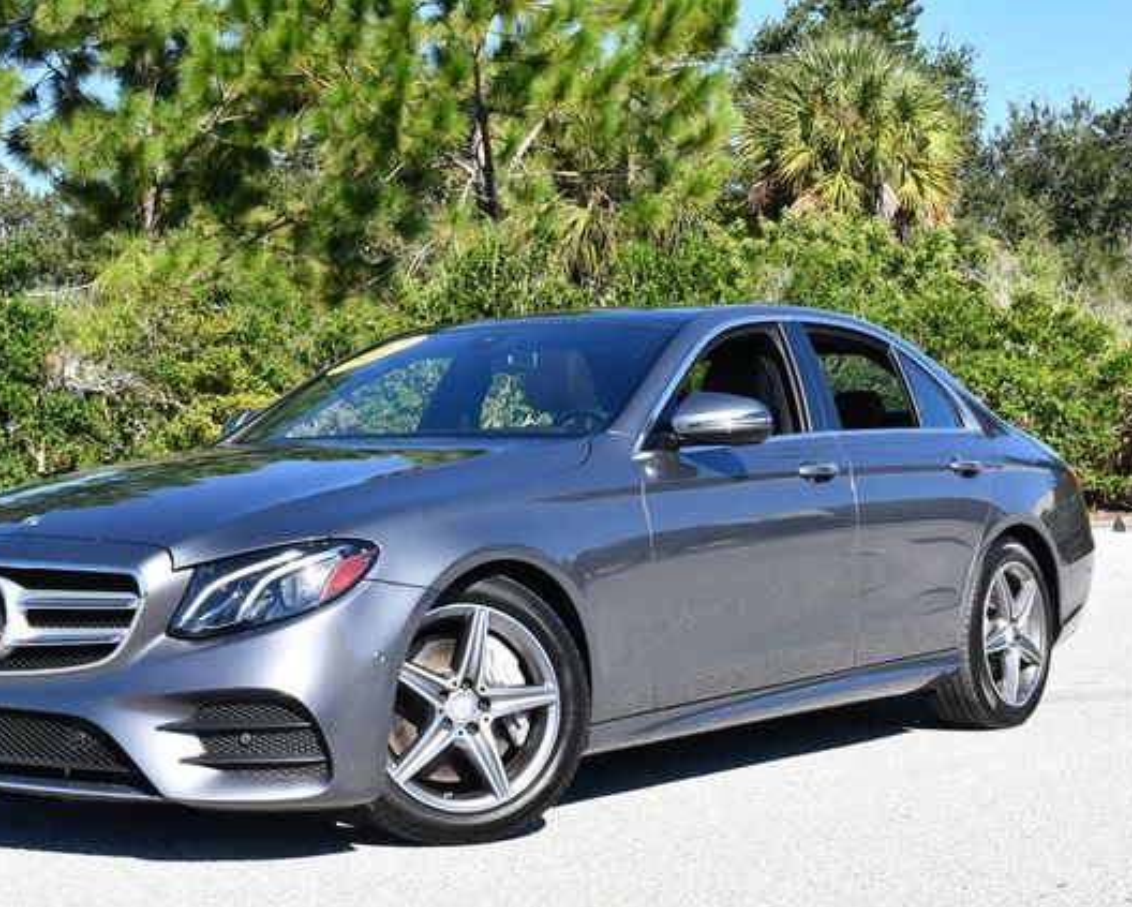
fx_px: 2212
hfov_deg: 28.6
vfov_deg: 23.2
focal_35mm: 66
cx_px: 457
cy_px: 457
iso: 180
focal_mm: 29
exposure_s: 1/250
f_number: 8
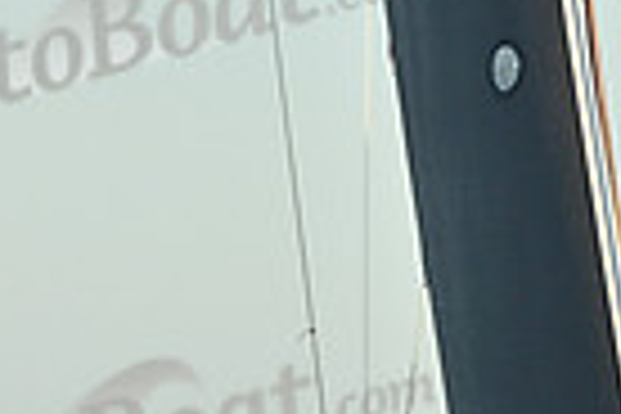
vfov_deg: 1.6
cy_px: 623
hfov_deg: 2.5
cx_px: 670
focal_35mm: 841
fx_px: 14506
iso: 800
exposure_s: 1/1000
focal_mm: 200
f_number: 11
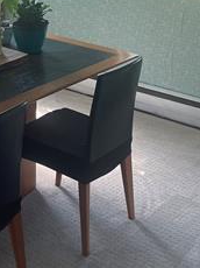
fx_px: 671
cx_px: -41
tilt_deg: -13.4
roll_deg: +0.5
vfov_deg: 21.8
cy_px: 8
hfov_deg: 16.3
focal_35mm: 87
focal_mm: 4.2
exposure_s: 1/121
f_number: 1.6
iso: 50
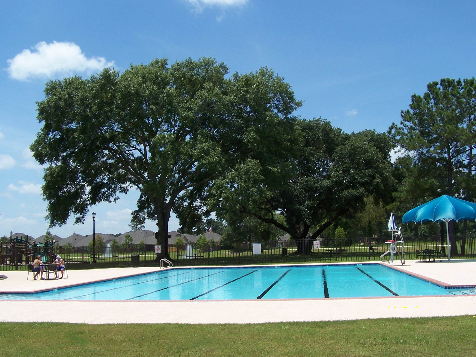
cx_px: 239
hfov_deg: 47.9
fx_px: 536
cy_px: 180
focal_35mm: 39
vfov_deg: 36.8
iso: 80
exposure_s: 1/1000
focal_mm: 6.3
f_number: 4
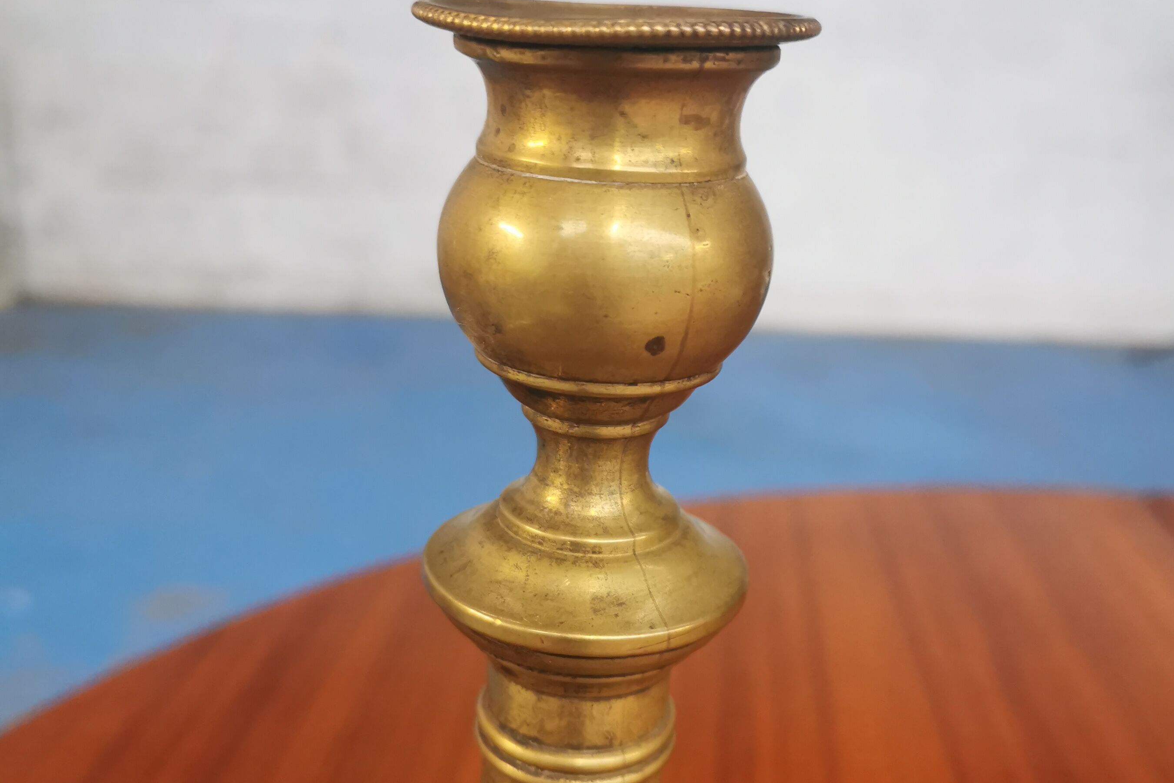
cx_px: 595
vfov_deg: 34.9
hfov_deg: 50.7
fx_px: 1239
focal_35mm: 38
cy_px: 464
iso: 320
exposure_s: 1/50
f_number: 1.8
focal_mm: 5.58
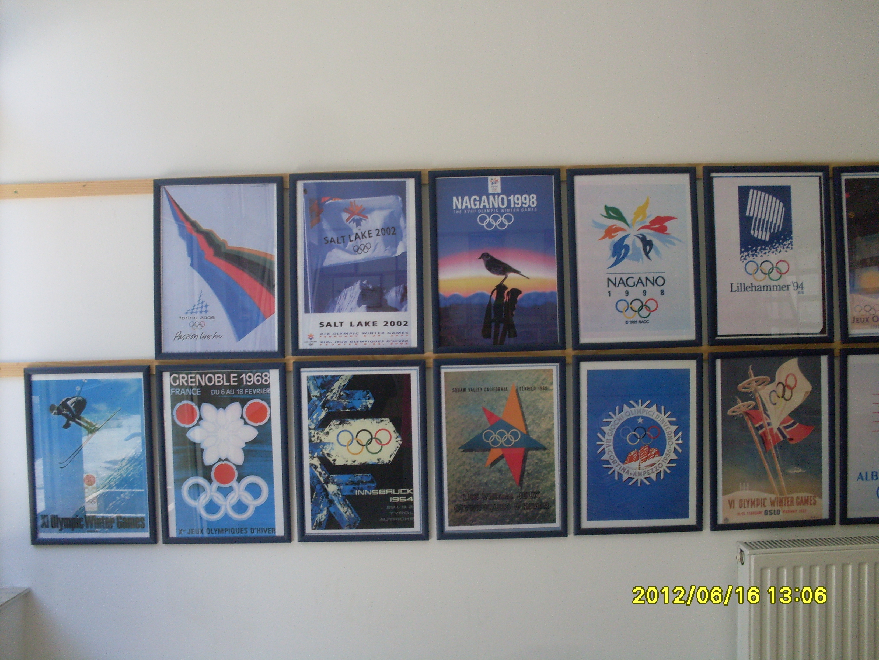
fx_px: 965
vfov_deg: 37.7
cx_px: 440
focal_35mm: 38
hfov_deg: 49.0
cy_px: 330
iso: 80
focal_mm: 6.3
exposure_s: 1/125
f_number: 2.8
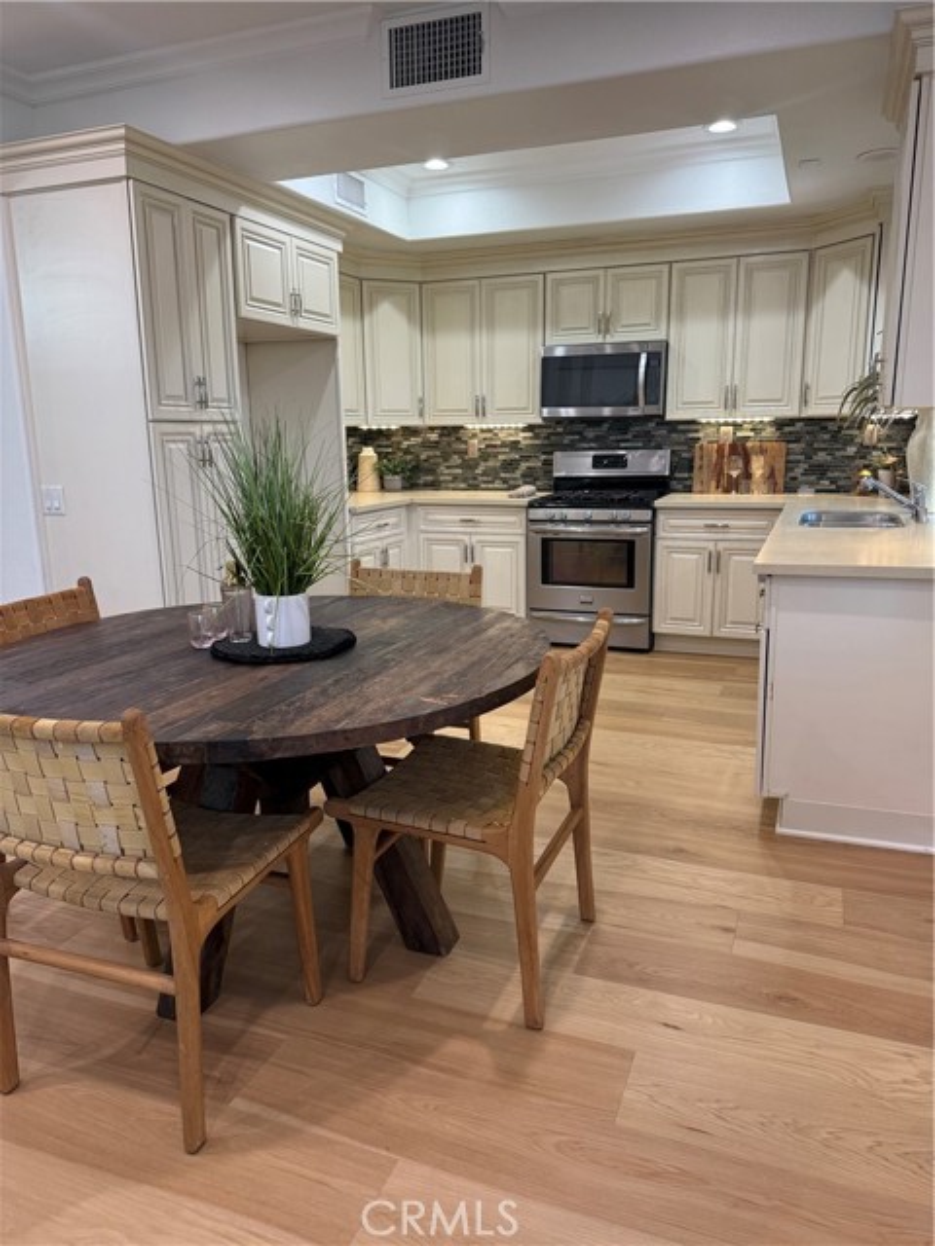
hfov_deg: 56.8
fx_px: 864
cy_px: 623
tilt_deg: -12.8
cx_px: 468
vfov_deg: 71.6
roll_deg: +0.2
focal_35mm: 24
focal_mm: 6.76
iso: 200
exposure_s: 1/120
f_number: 1.78
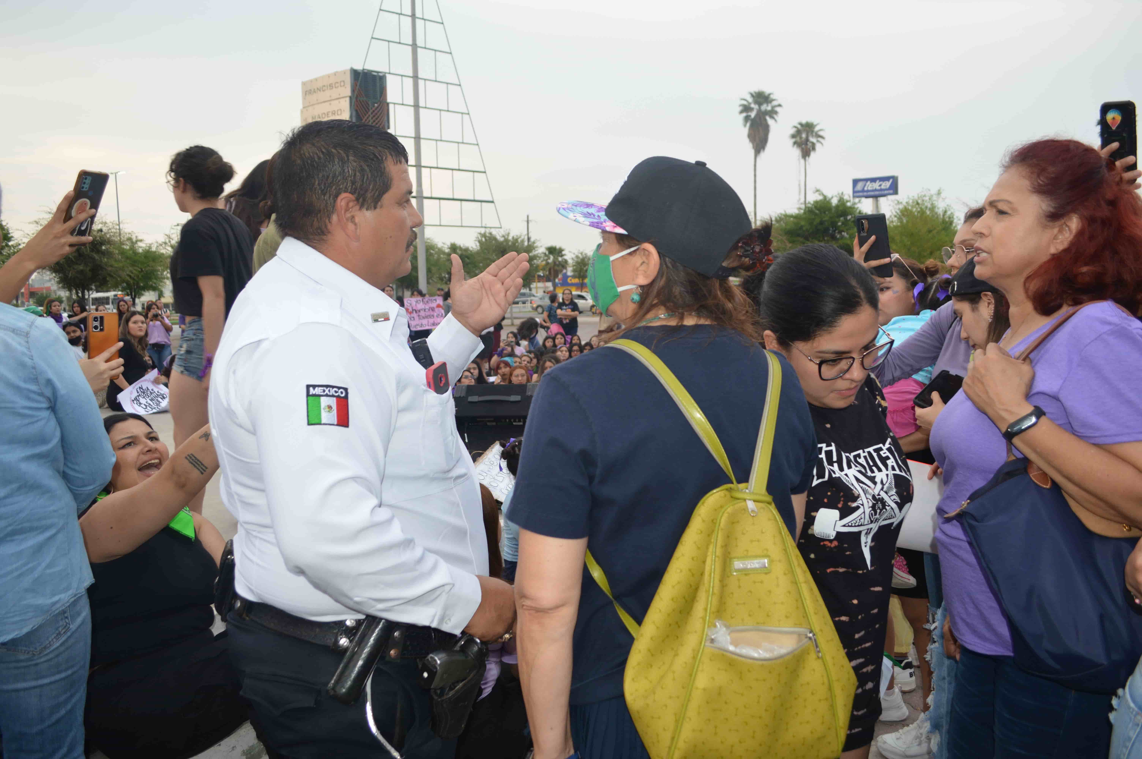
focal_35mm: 27
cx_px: 571
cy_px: 380
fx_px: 856
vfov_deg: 47.8
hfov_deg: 67.4
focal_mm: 18
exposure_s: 1/125
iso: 200
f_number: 4
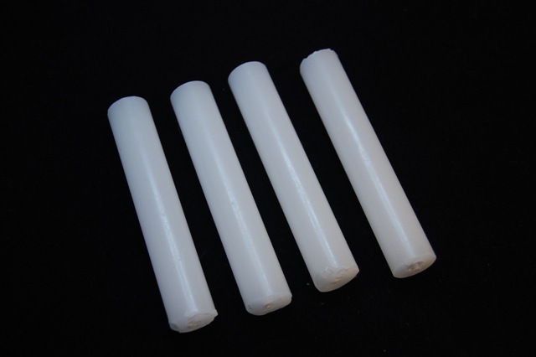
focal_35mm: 57
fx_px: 848
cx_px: 268
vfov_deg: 23.8
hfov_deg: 35.1
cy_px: 178
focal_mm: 38
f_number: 5.6
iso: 360
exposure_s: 1/125
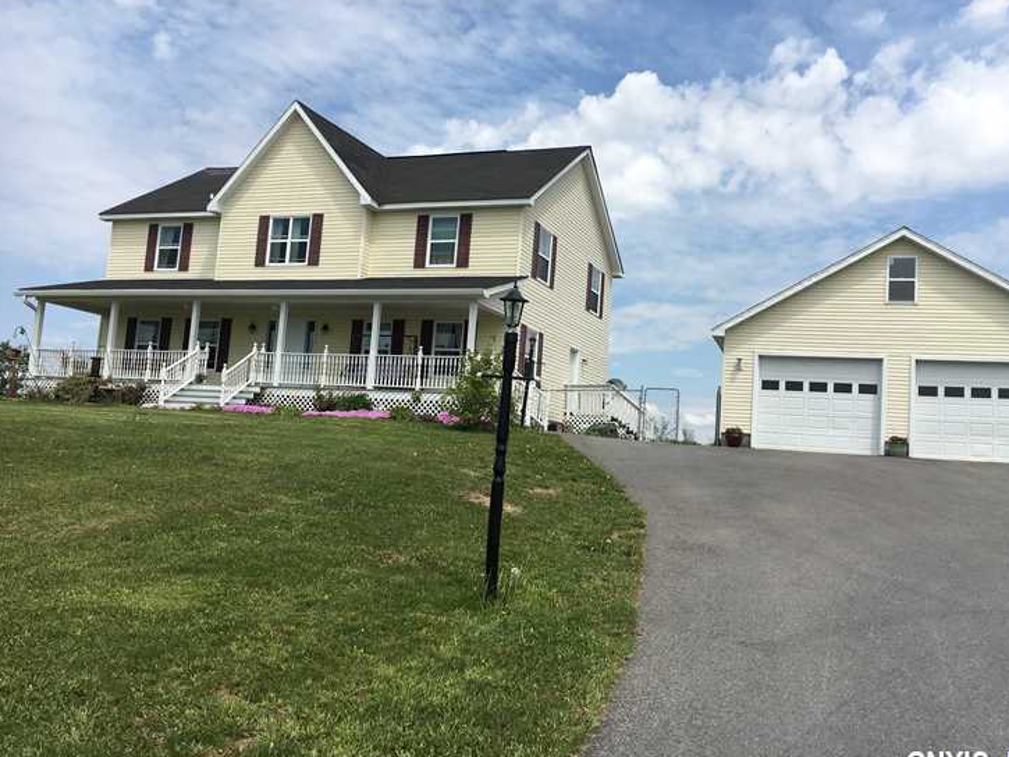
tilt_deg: +6.8
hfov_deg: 56.8
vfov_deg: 44.2
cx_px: 536
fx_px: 933
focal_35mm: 32
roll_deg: -4.0
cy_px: 362
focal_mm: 4.15
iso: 25
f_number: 2.2
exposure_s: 1/2079
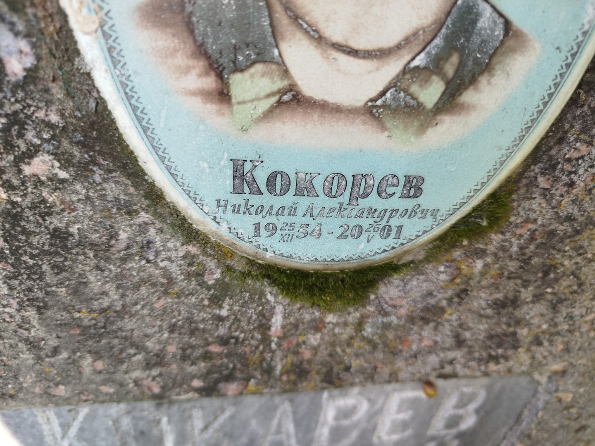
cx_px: 298
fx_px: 413
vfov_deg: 56.8
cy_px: 223
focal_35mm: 24
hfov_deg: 71.6
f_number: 1.7
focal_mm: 5.31
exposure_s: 1/100
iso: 80
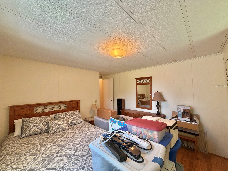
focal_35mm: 14
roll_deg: +0.6
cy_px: 86
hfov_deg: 102.1
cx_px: 114
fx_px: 92
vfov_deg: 85.7
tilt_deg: +3.6
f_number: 2.2
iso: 320
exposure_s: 1/120
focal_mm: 2.22
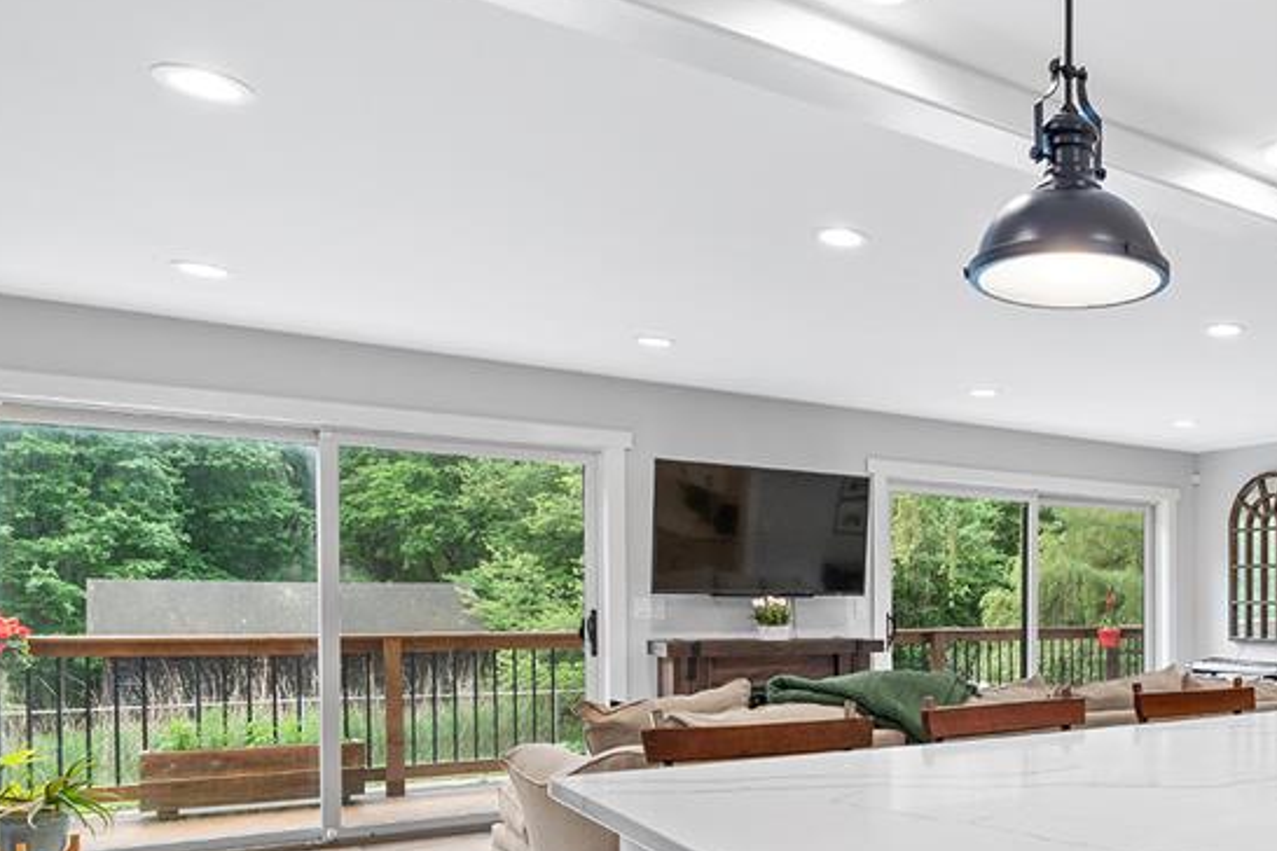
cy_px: 594
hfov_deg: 54.2
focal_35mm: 30
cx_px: 1144
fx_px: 1064
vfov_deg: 42.8
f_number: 8
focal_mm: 16
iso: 100
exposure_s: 1/6
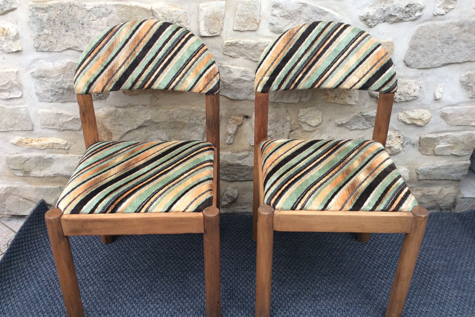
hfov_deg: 55.8
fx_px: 449
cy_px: 156
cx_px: 243
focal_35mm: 34
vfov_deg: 38.9
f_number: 2.4
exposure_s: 1/50
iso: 32
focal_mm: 3.3
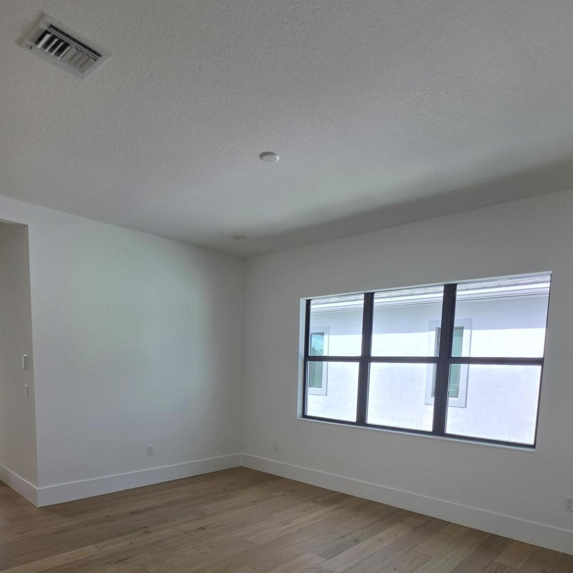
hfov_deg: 72.1
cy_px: 415
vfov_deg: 68.4
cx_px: 281
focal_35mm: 21
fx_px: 393
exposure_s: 1/338
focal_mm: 2.2
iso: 32
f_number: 1.9
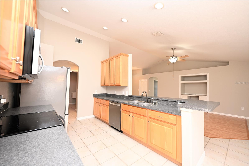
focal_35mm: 14
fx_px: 97
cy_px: 83
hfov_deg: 104.3
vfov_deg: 81.2
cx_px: 124
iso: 320
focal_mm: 14
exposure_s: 1/60
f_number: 4
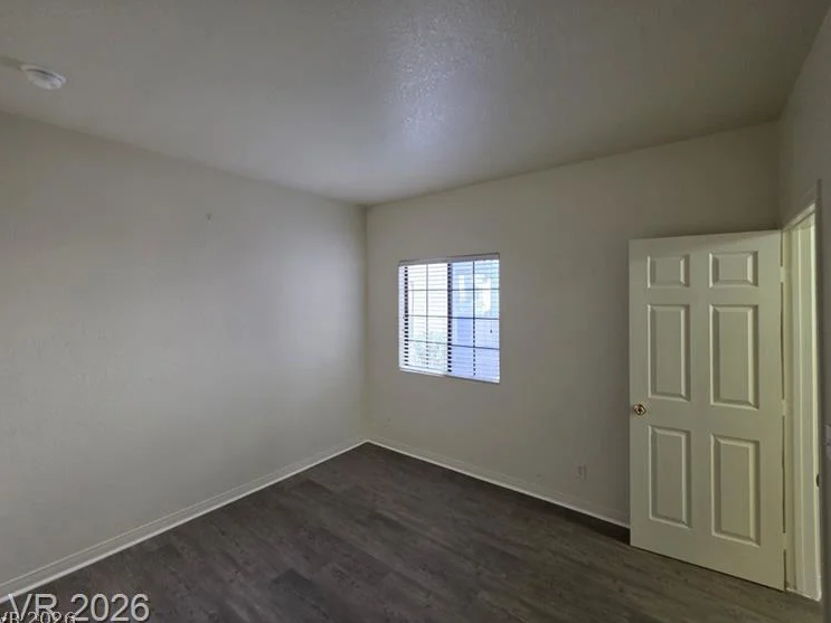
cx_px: 428
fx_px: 336
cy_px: 299
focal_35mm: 14
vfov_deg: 85.6
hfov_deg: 102.0
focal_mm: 2.2
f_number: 1.9
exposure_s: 1/60
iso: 250
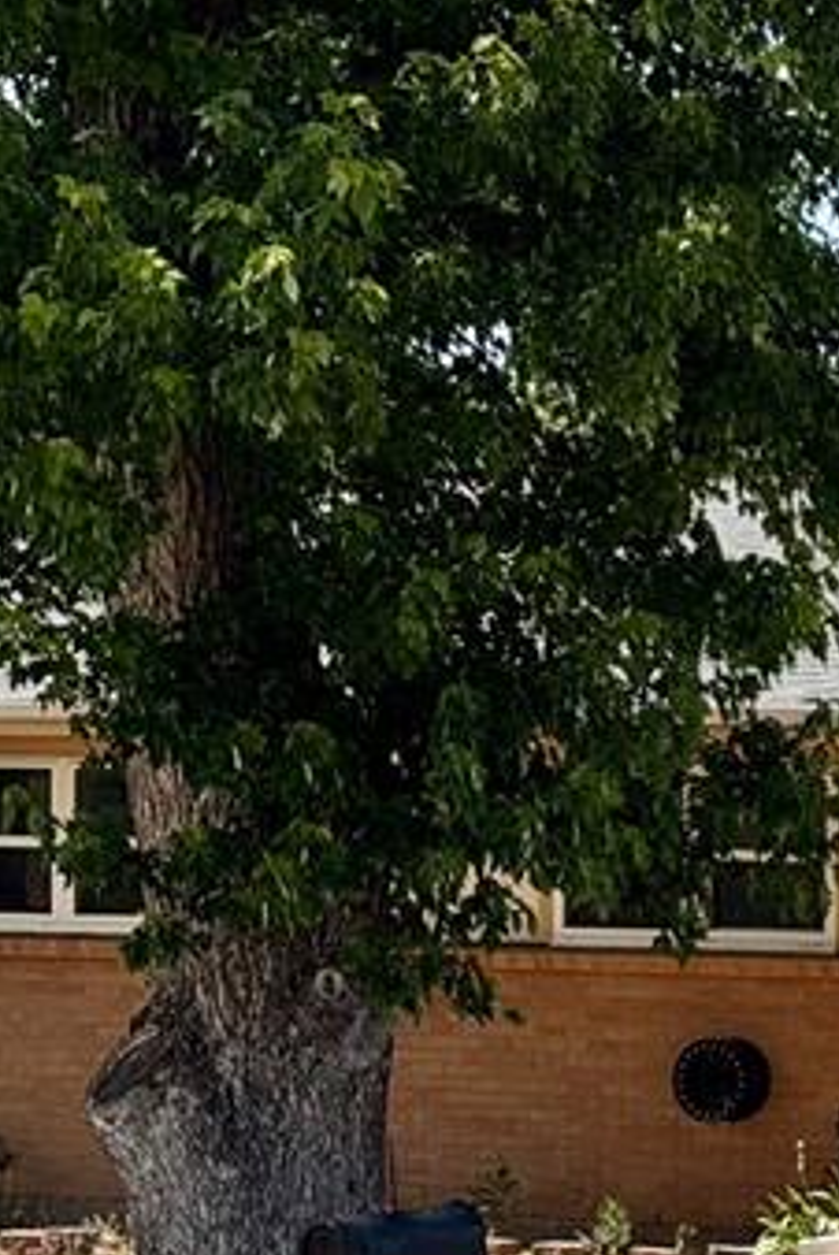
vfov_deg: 13.5
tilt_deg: -0.8
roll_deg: -1.3
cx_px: 1749
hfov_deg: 8.6
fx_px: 5268
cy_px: 945
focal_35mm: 151
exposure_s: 1/4878
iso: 64
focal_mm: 6.76
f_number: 1.78
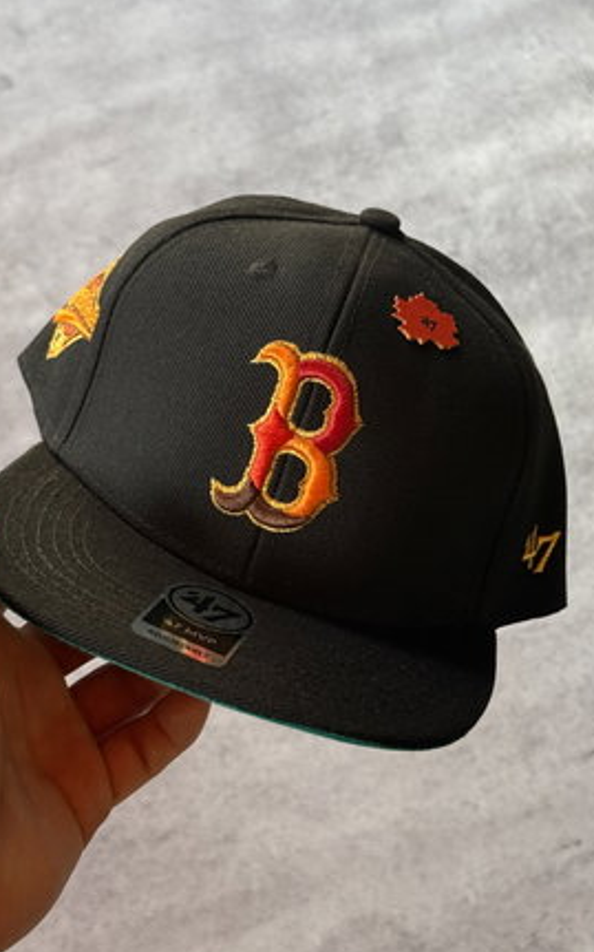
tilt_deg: -71.3
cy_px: 403
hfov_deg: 20.6
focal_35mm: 63
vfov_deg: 32.4
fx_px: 1633
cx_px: 274
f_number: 1.78
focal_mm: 6.76
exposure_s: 1/121
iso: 64
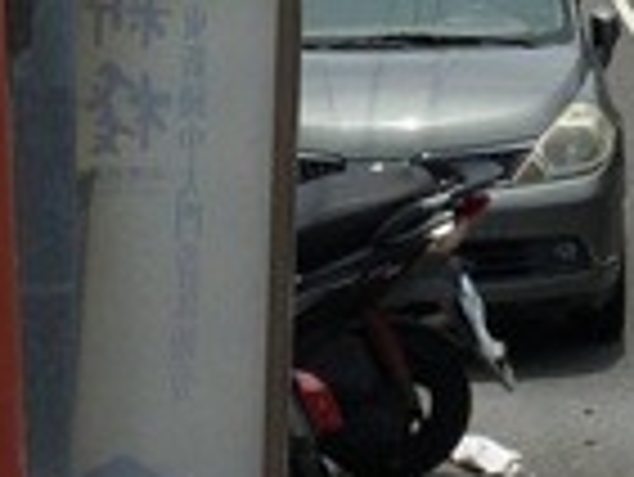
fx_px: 2713
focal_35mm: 148
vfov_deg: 9.5
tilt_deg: +5.4
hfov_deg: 13.2
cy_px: -405
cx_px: 625
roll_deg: +0.4
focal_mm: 4.15
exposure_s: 1/4049
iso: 25
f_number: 2.2
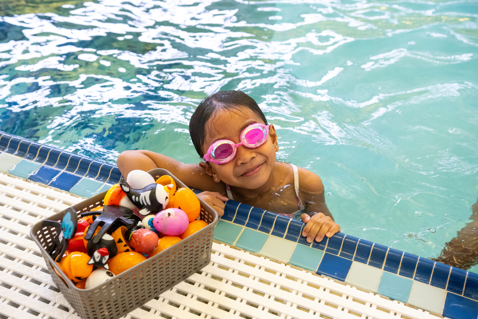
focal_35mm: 45
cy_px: 160
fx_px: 597
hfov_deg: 43.6
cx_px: 239
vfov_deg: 29.9
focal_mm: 45
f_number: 4
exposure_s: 1/200
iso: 2000
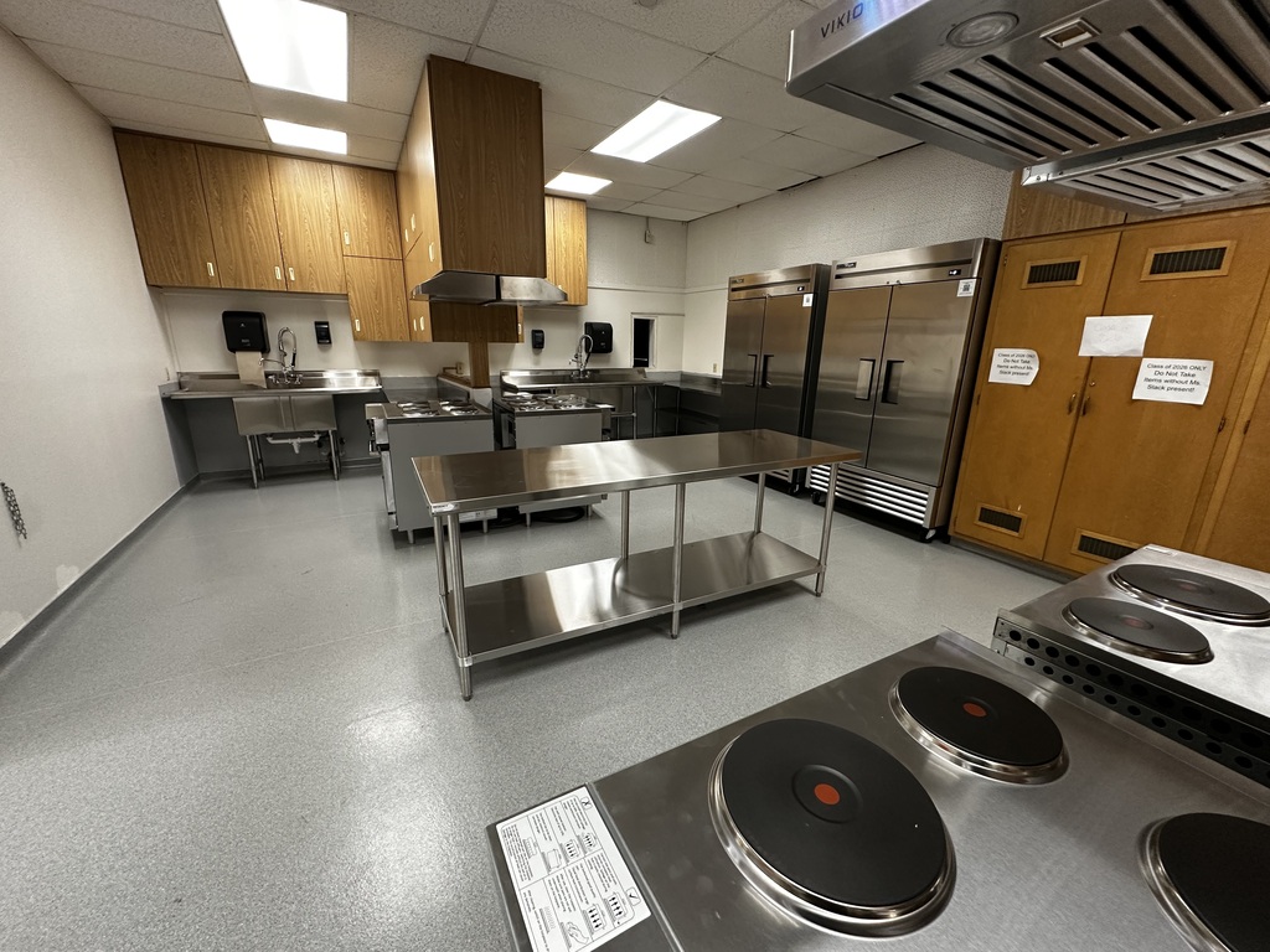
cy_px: 476
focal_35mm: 14
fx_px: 514
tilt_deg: -14.9
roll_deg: -0.6
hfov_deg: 102.1
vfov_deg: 85.7
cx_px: 635
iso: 320
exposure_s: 1/60
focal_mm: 2.22
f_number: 2.2
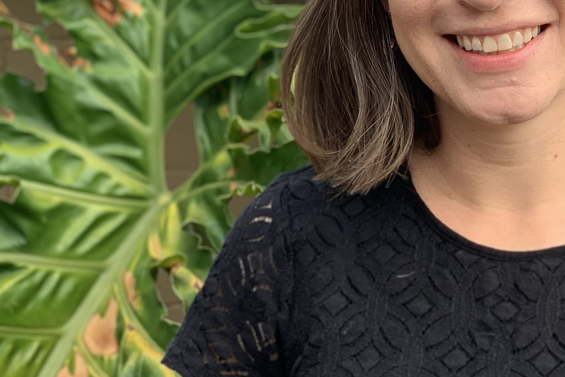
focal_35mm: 126
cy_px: 23
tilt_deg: -4.2
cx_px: 603
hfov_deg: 15.9
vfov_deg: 10.8
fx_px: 1977
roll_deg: -1.2
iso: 16
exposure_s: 1/173
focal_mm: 6
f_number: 2.4
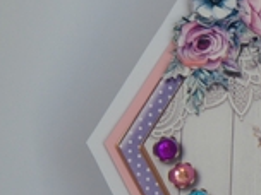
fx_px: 3747
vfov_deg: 3.0
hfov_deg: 4.0
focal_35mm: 497
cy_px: 175
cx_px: 326
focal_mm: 27.1
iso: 160
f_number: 5.4
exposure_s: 1/80
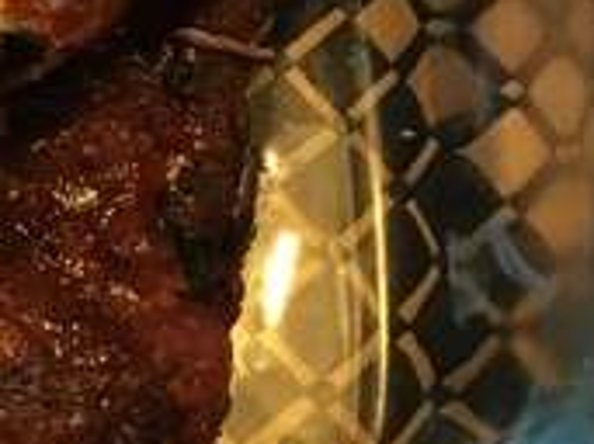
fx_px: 2143
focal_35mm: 125
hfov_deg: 15.0
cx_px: -191
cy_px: -160
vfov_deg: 11.5
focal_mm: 3.3
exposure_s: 1/30
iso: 125
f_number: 2.4
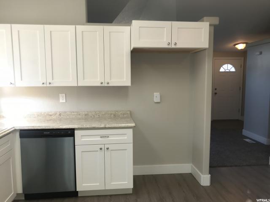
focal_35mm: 28
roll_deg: +0.1
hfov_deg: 63.4
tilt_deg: -4.9
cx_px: 135
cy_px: 101
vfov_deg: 49.7
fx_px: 218
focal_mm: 3.99
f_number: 1.8
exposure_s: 1/30
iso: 32
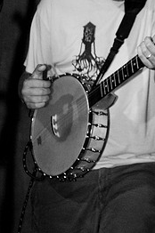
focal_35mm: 134
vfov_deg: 15.2
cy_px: 43
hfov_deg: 10.2
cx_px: 132
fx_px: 868
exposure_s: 1/40
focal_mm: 52
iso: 1000
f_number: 2.8
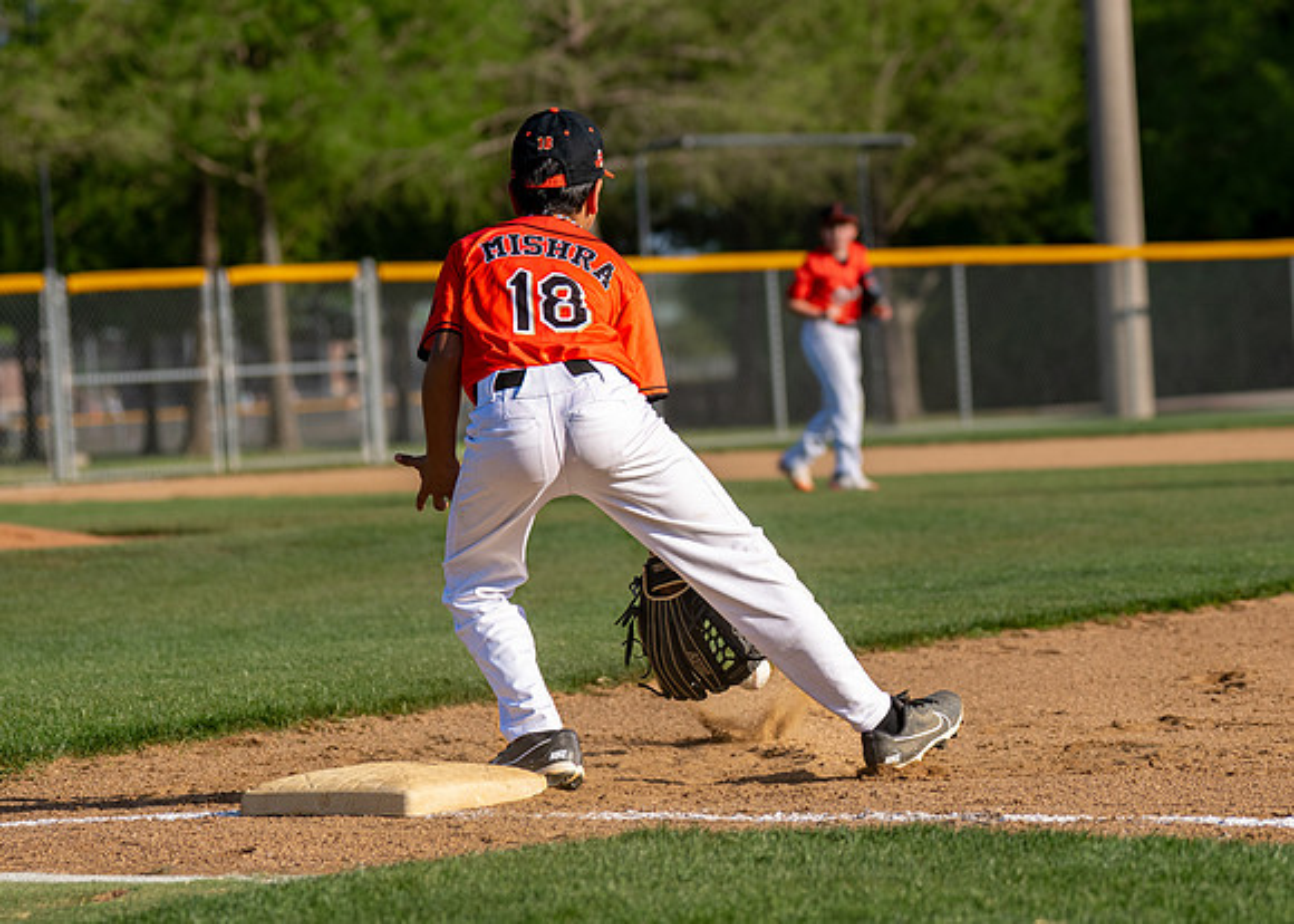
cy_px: 416
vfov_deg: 8.9
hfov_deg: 12.5
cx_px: 762
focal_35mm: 161
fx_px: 5917
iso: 160
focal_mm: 84
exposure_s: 1/3200
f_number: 2.8
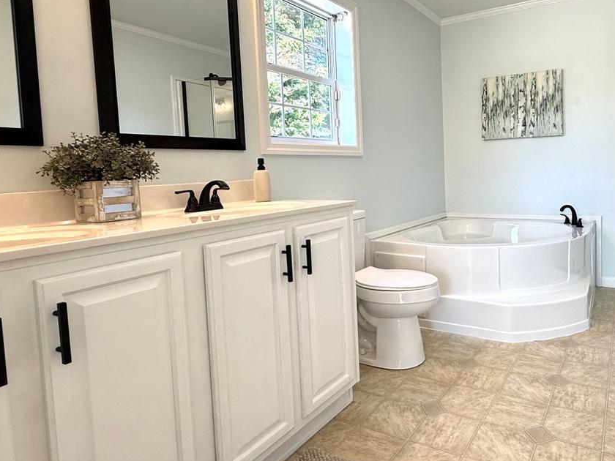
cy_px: 193
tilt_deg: -2.4
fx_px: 426
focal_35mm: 24
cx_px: 425
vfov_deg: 56.5
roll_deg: +2.2
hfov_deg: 68.9
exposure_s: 1/120
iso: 80
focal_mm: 2.22
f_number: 2.2
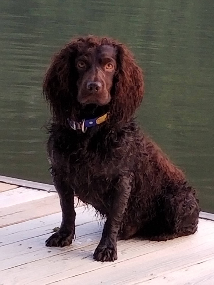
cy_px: 142
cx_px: 107
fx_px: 214
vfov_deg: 67.3
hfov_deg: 53.1
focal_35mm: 26
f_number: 1.7
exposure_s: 1/120
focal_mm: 4.25
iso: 100
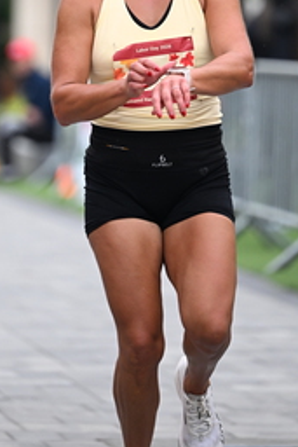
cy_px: 38
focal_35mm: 386
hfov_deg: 3.6
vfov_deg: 5.3
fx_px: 4786
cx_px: 109
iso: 1000
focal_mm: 180
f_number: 2.8
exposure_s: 1/1600
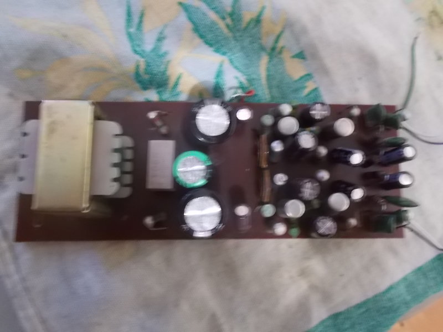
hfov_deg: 60.0
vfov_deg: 46.8
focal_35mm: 30
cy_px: 166
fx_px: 384
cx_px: 222
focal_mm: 5.3
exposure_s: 1/2
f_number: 3.4
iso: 400
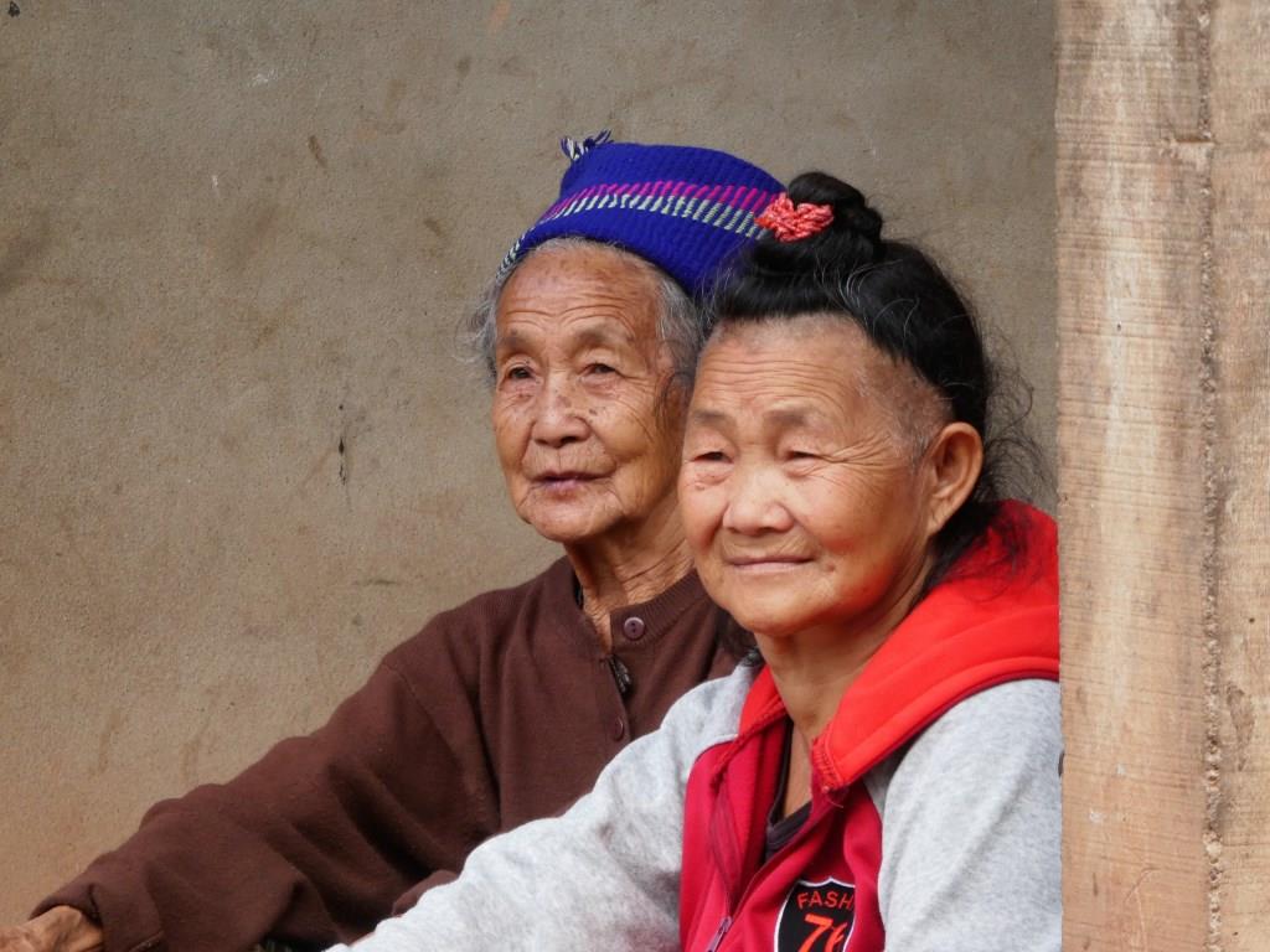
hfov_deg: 7.0
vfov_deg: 5.3
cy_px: 476
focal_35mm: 282
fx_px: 10346
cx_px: 635
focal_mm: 50.5
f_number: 5.7
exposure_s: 1/100
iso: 125
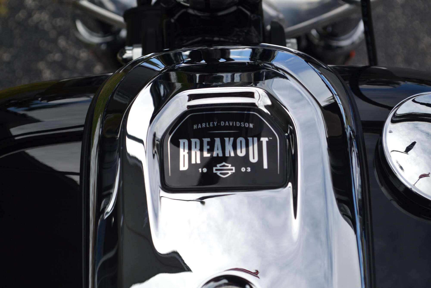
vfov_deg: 16.6
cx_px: 216
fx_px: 988
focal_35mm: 82
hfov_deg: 24.6
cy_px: 144
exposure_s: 1/320
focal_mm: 55
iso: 100
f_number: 9
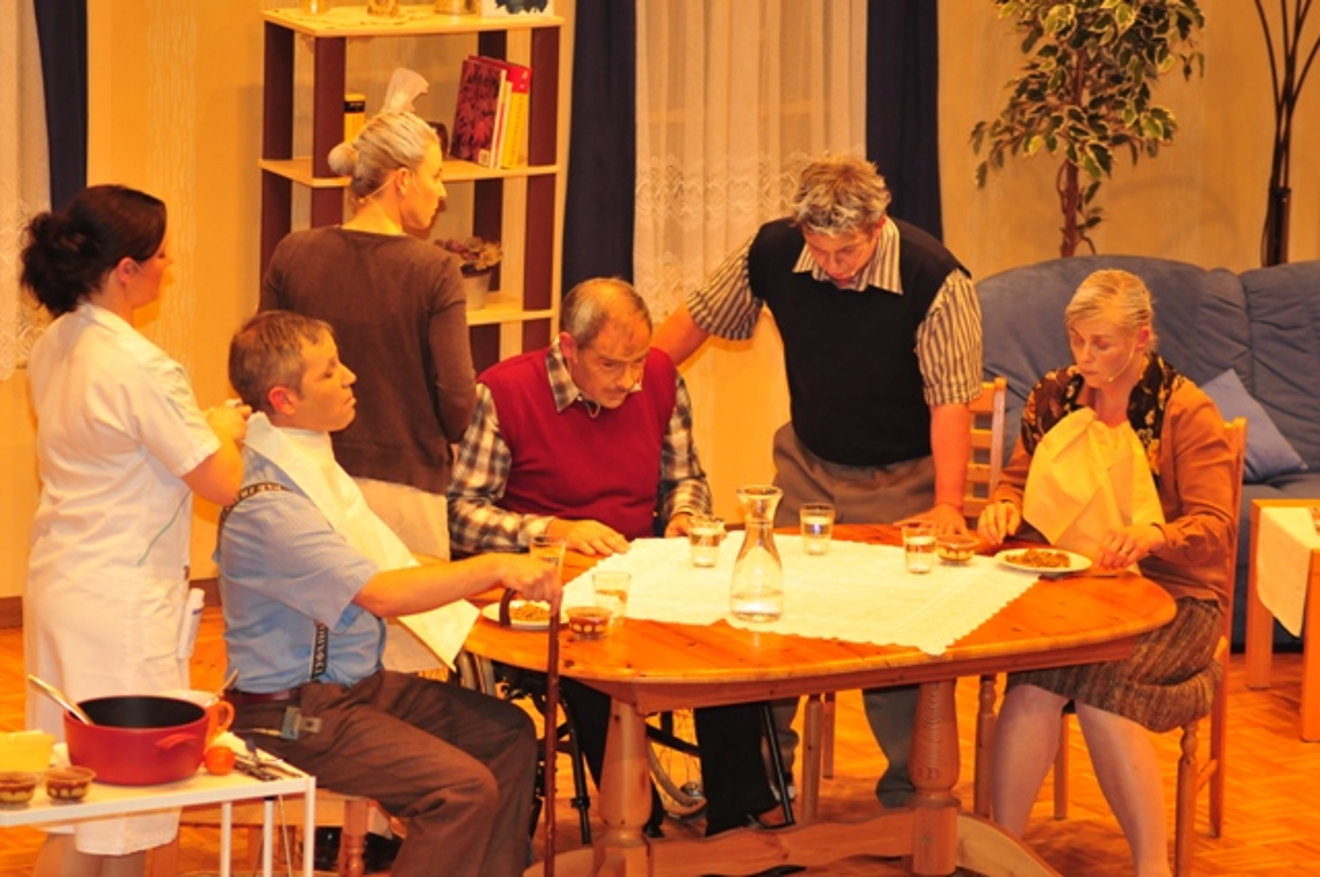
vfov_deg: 8.1
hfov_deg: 12.2
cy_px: 438
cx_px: 660
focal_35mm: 168
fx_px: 6152
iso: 800
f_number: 4.2
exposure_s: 1/200
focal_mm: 112
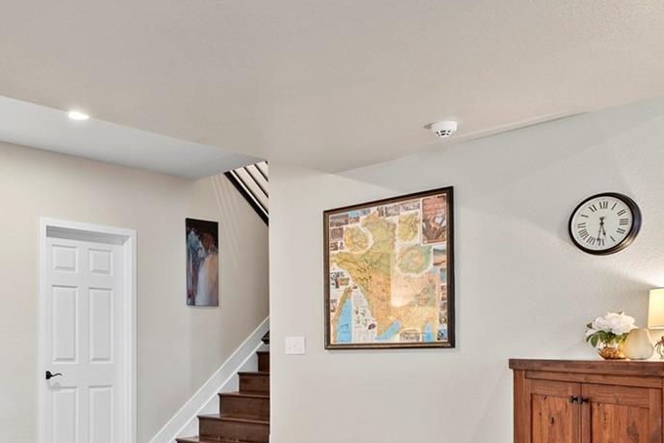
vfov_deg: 32.7
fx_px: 738
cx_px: 91
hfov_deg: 44.8
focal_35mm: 40
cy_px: 338
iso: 800
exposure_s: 1/2.5
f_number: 8
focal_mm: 17
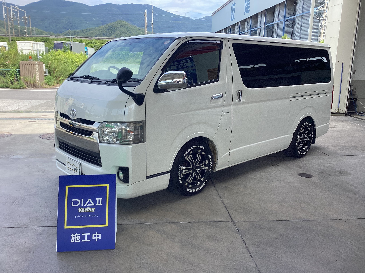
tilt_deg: -12.0
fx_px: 327
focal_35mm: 31
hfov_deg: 58.4
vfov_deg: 45.4
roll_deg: -1.2
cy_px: 136
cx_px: 182
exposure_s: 1/458
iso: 25
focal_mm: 3.3
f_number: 2.4
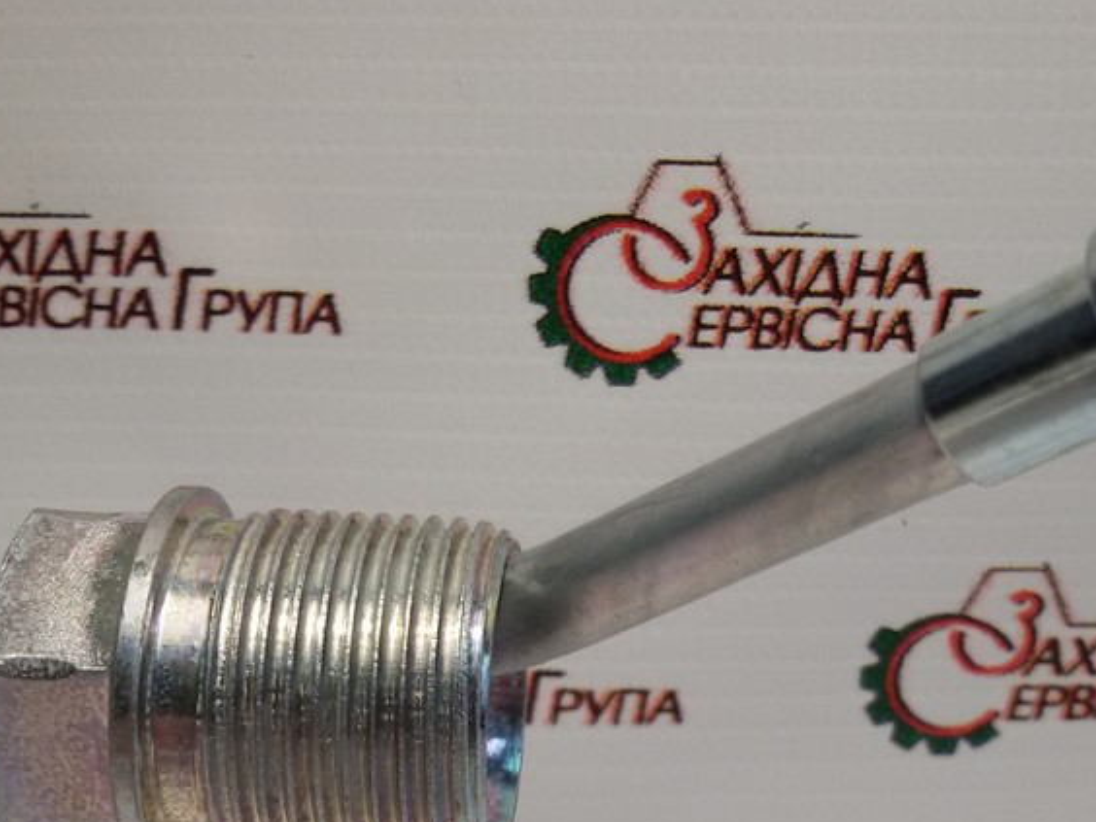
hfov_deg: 34.7
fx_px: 1741
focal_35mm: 55
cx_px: 700
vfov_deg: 26.1
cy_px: 645
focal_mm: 2.93
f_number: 2.4
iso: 64
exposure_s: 1/100
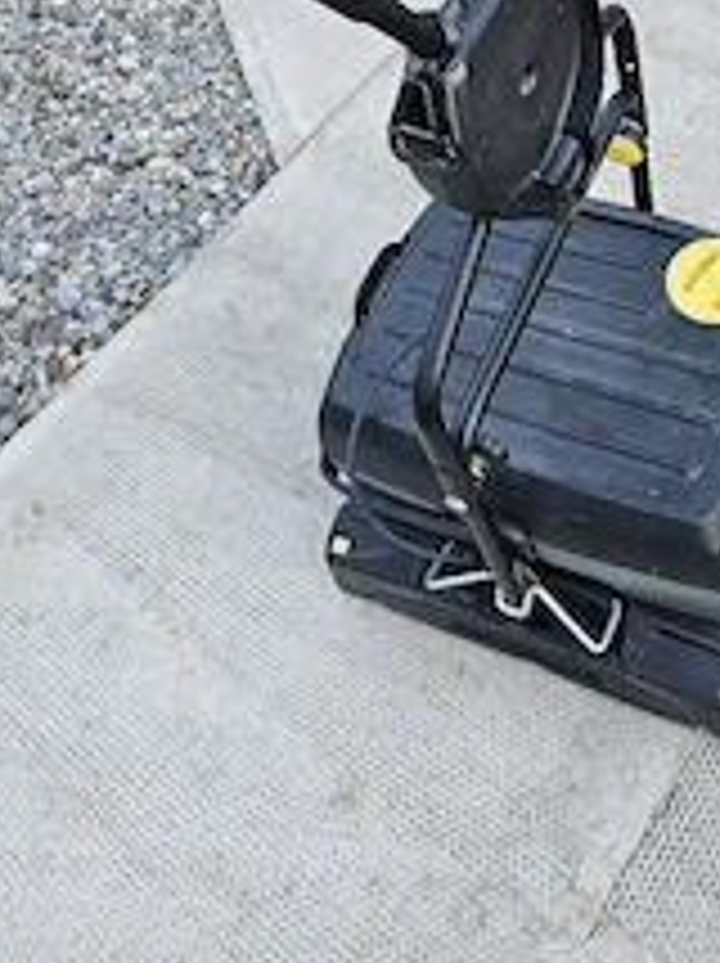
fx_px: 1195
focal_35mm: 43
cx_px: 562
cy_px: 171
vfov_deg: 41.7
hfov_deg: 32.7
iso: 200
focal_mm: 5.4
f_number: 1.8
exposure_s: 1/182
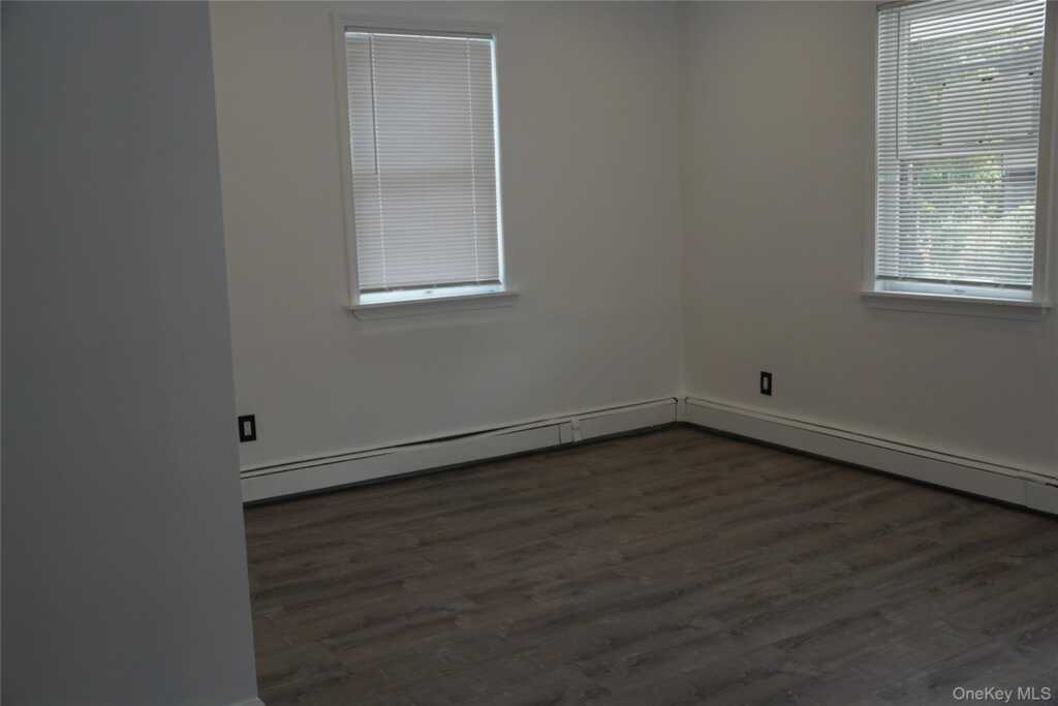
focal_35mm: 36
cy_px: 353
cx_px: 529
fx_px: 1058
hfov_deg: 53.1
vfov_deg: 36.9
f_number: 4
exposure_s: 1/160
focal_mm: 24
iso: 250
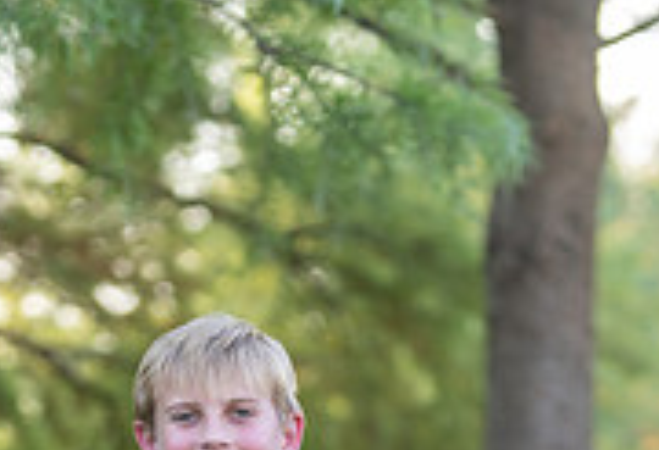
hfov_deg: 7.1
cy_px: 748
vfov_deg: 4.8
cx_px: 154
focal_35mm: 287
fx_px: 5294
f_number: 2.8
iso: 250
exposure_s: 1/320
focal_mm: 83
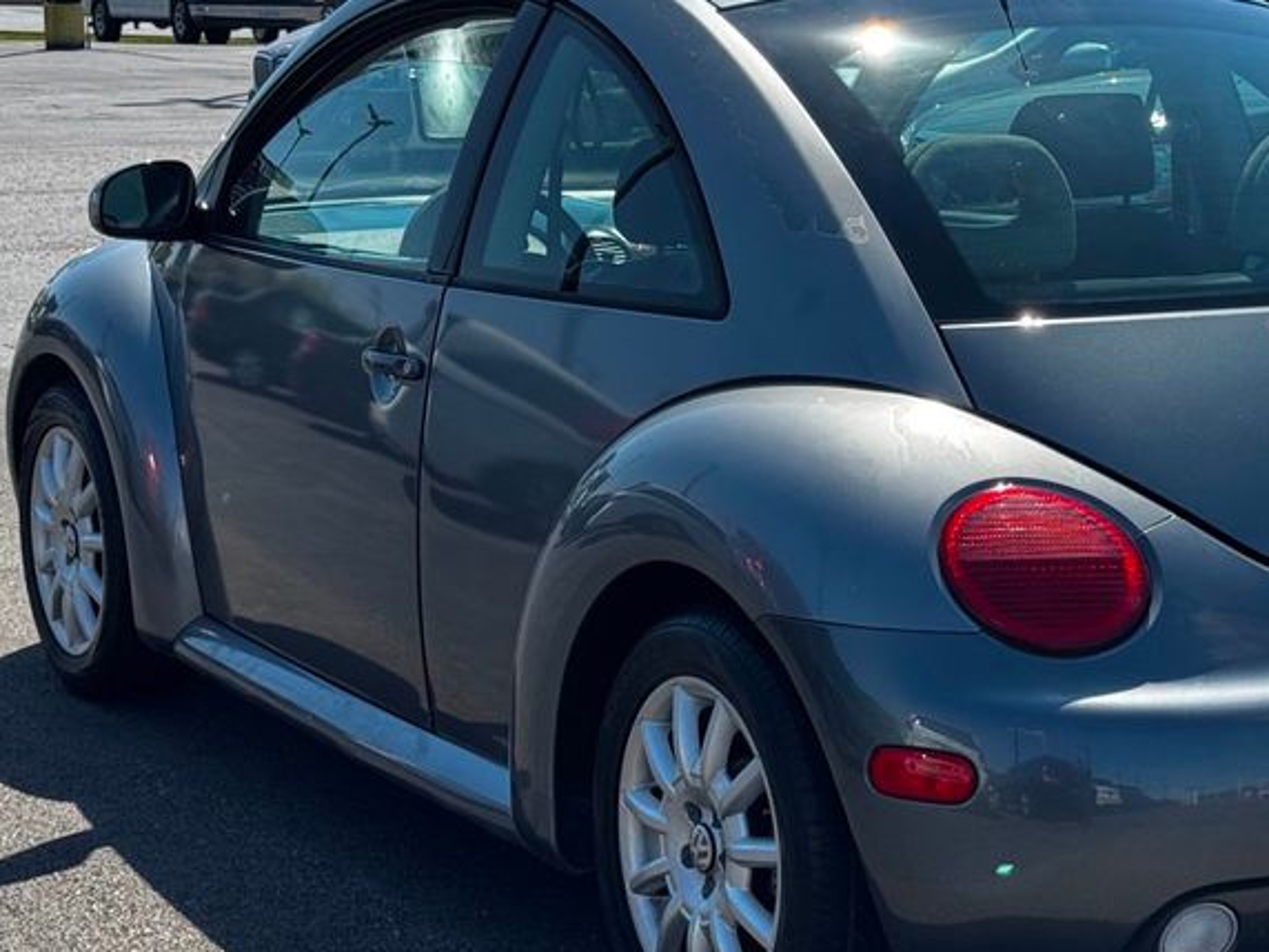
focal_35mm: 86
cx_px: 954
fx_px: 3153
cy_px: 462
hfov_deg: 22.5
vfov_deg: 17.2
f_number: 1.78
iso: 64
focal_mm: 6.76
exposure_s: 1/2415
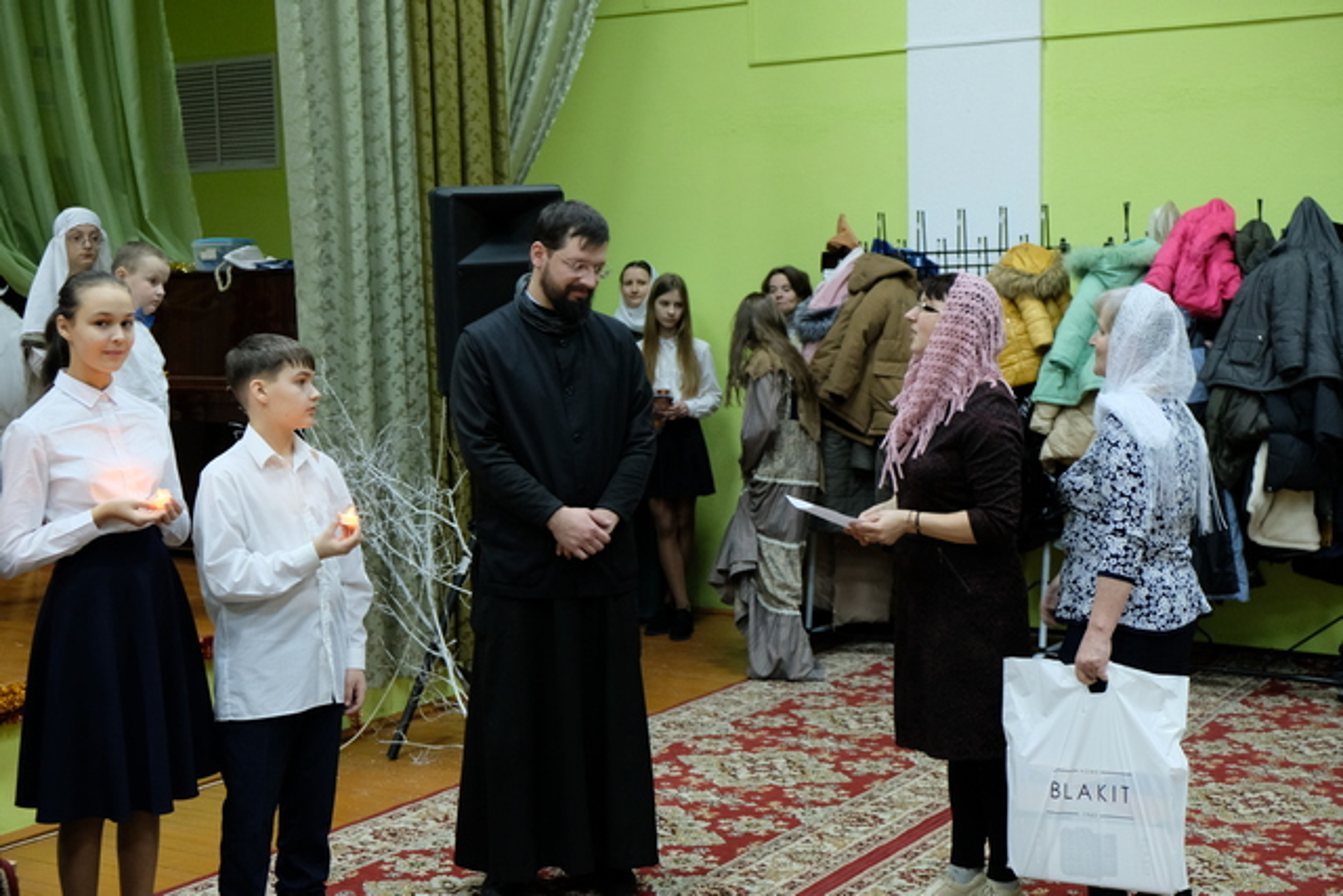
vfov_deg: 27.5
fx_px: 1828
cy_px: 448
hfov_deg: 40.3
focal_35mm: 49
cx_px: 672
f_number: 3.6
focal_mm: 32.9
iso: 2000
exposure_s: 1/60
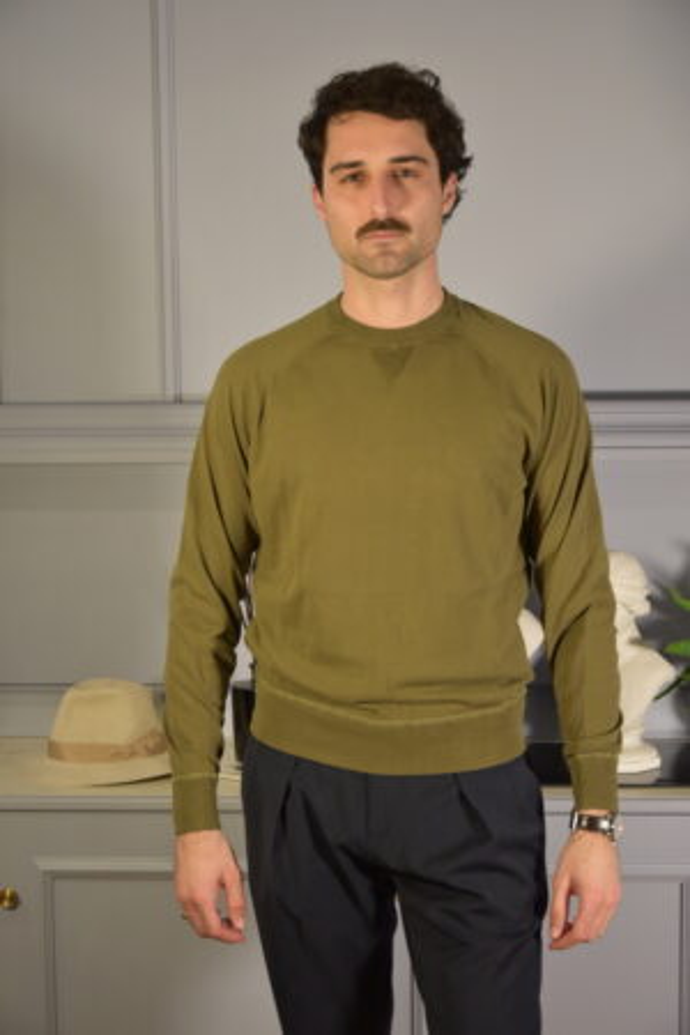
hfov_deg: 17.5
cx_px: 345
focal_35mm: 78
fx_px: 2242
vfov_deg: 26.0
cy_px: 518
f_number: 5
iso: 720
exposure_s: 1/30
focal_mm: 52
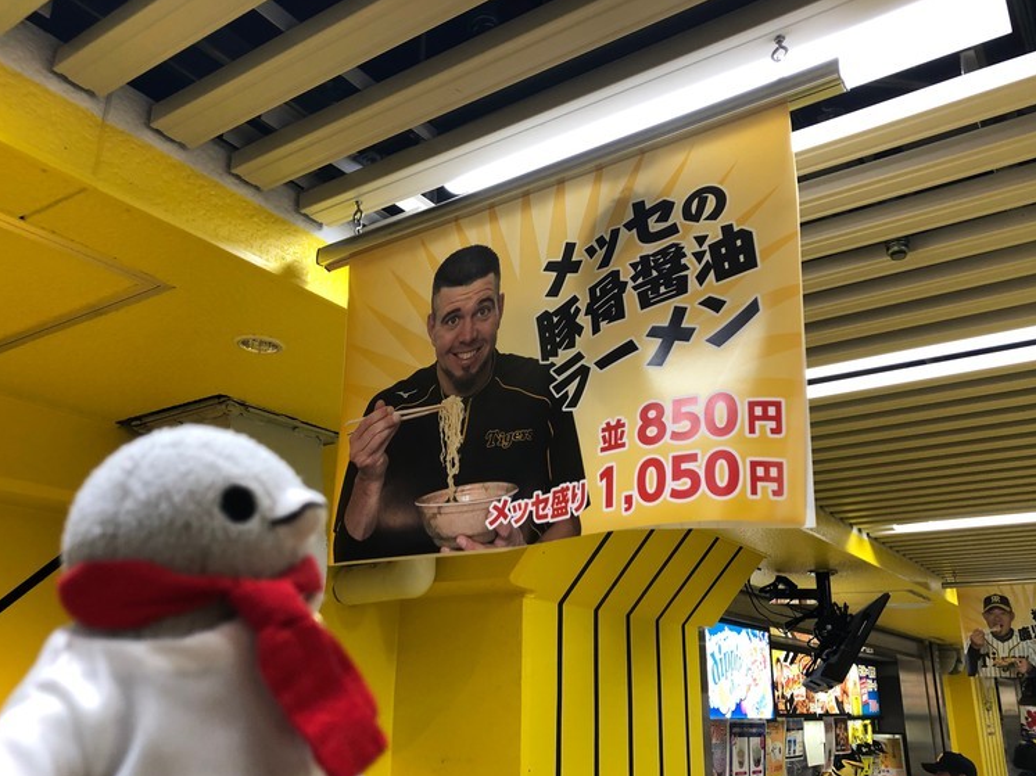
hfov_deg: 60.0
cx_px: 527
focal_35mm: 30
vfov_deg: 46.8
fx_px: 898
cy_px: 412
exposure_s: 1/30
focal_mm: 3.99
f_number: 1.8
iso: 32
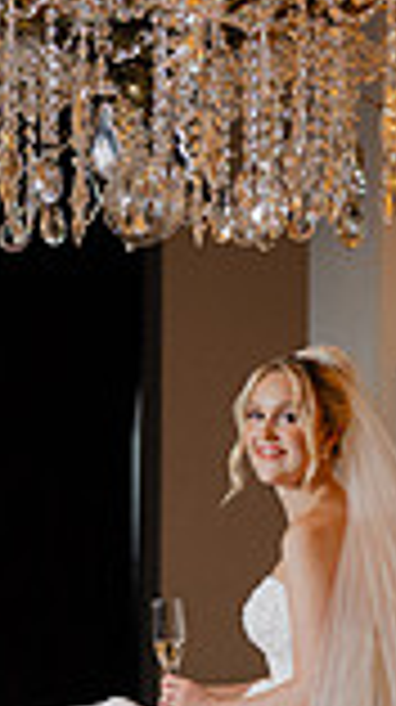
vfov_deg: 14.1
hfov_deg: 8.1
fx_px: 2808
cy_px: 710
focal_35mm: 150
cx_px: 274
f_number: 2.2
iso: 400
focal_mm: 50
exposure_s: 1/200
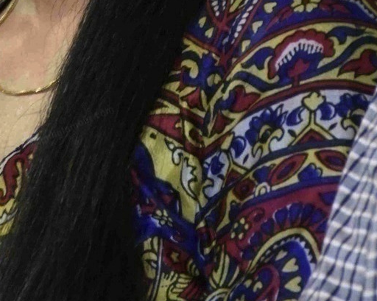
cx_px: 59
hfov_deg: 2.6
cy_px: -163
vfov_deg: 2.1
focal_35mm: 751
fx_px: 8375
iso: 2500
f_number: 5.6
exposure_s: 1/100
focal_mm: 140
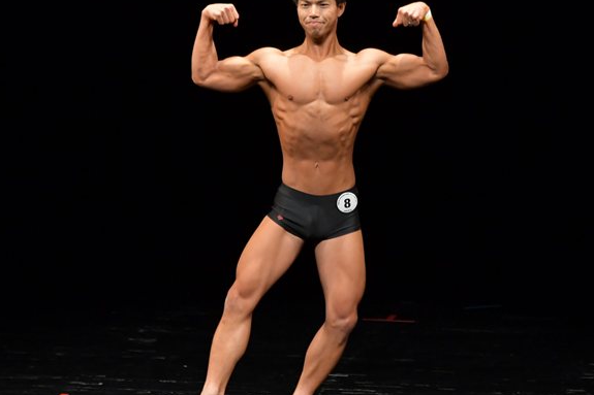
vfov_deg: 3.4
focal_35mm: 404
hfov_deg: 5.1
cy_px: 187
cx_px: 324
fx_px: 6664
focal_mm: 200
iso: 3200
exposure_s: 1/400
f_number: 5.6
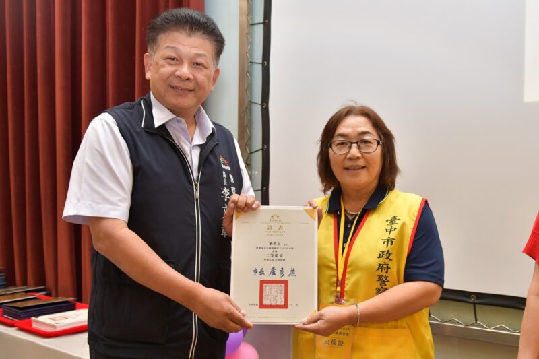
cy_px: 180
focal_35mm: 30
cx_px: 270
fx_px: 449
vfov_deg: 43.6
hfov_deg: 61.9
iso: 1000
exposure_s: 1/80
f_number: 3.2
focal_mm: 20
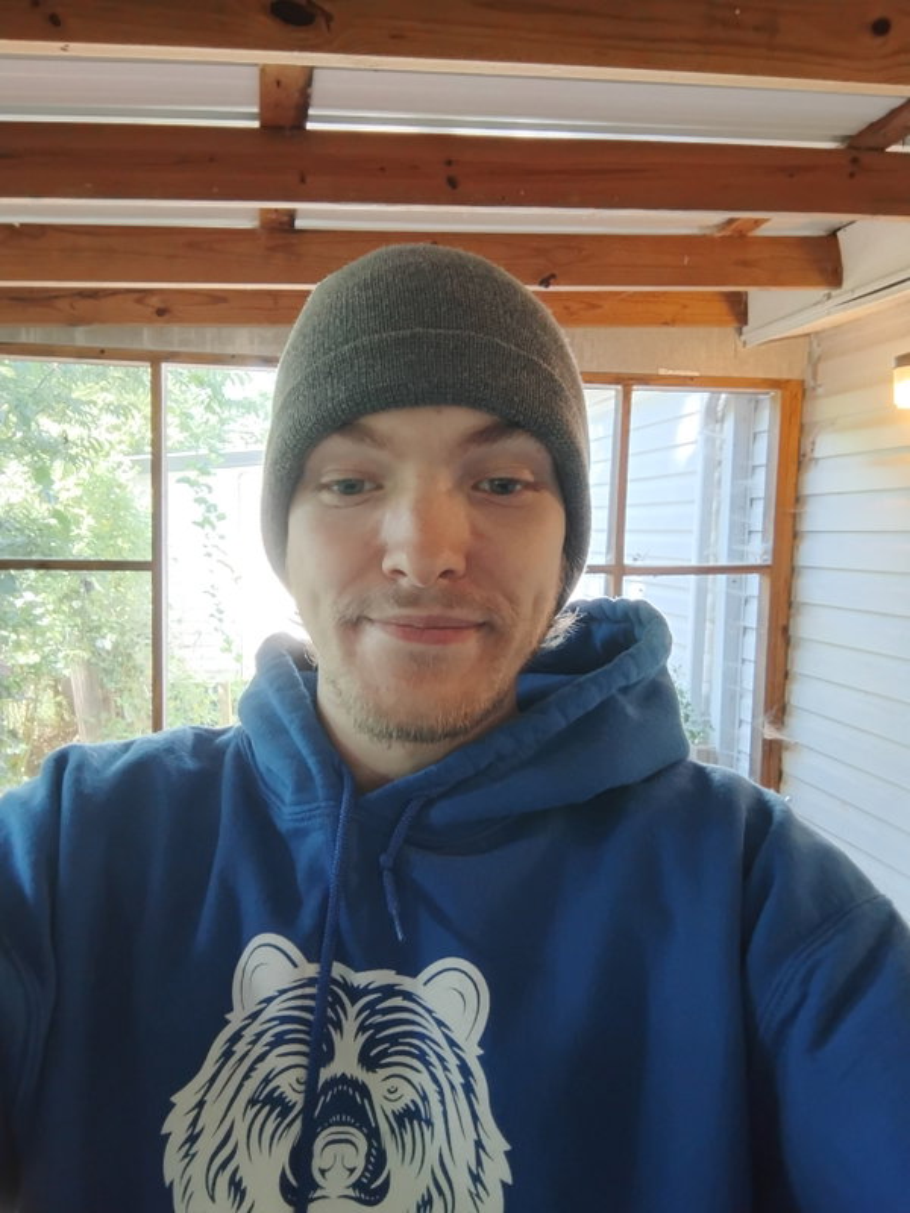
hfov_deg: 53.1
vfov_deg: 67.3
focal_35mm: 26
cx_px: 455
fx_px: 911
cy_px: 606
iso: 600
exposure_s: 1/30
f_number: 2
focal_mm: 2.75
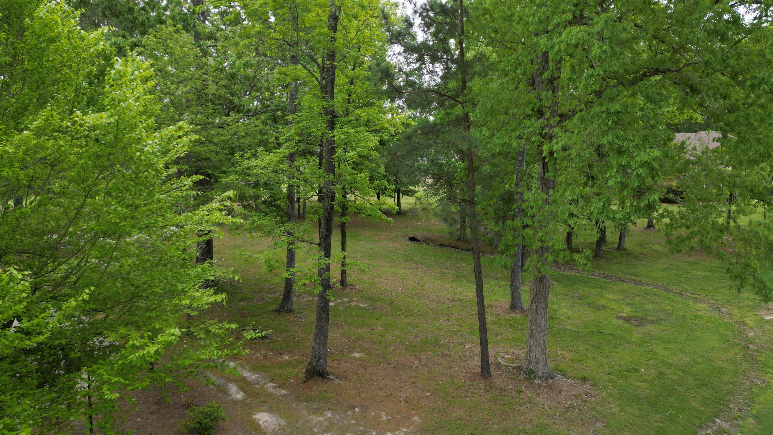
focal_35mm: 27
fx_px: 553
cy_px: 172
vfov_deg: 42.7
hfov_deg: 69.8
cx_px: 396
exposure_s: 1/1500
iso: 200
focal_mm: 6.72
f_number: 1.7
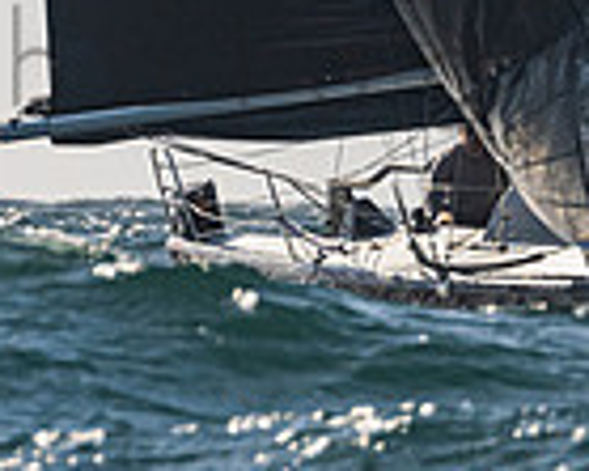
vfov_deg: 1.0
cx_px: 445
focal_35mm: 1613
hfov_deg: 1.2
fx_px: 28098
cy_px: -305
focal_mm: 300
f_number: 6.3
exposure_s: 1/5000
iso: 320
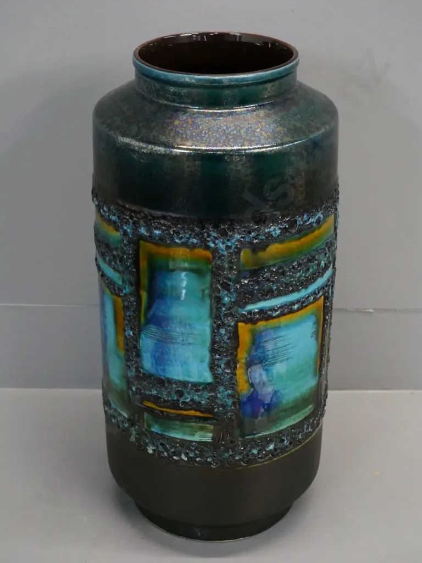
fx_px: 975
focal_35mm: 60
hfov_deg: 24.4
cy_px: 282
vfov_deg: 32.2
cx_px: 211
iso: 3200
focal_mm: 30
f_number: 5.6
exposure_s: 1/60
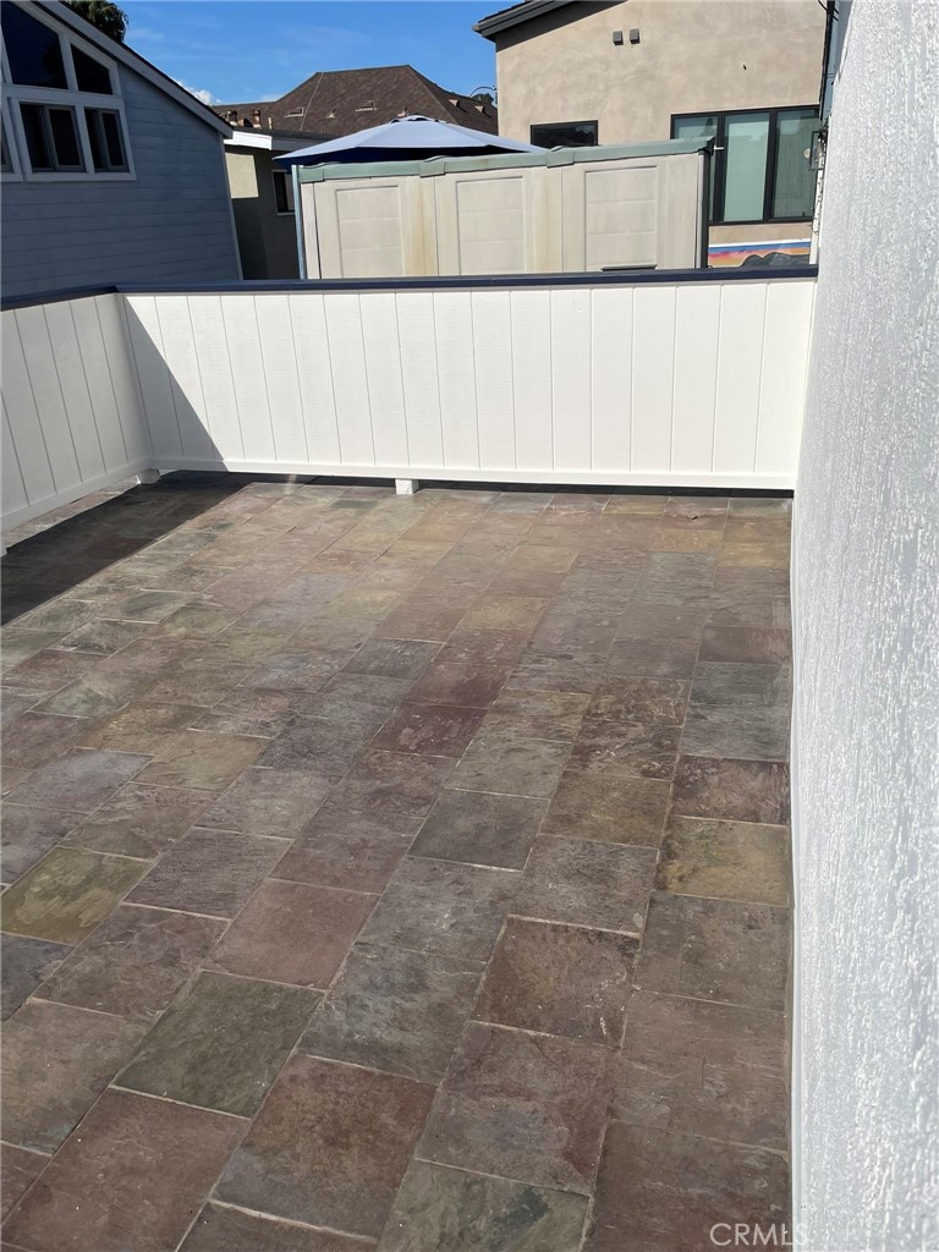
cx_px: 470
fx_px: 940
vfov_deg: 67.3
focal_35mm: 26
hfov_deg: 53.1
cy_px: 626
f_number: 1.6
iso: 32
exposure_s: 1/10753
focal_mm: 4.2
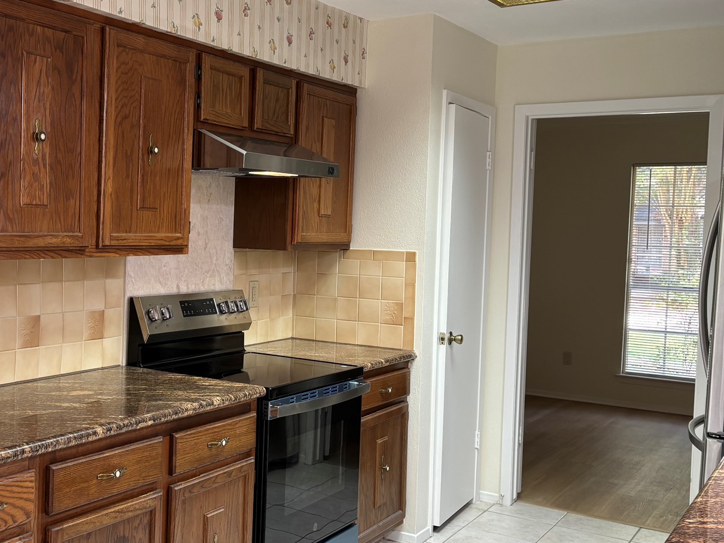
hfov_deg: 41.3
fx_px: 920
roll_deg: +0.0
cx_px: 159
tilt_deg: -0.3
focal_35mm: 44
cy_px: 264
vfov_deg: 32.9
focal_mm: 5.96
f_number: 1.6
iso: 100
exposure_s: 1/60
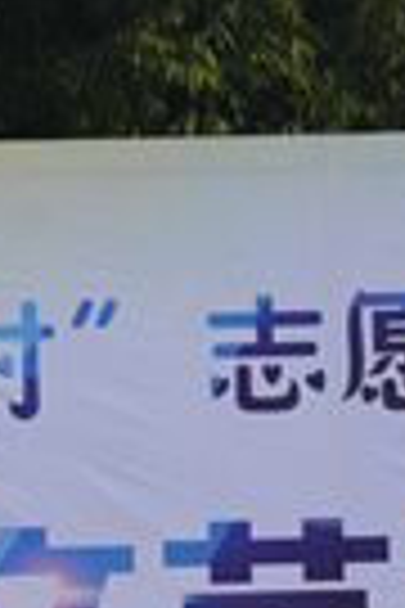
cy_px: 655
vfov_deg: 6.4
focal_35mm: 321
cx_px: 302
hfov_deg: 4.3
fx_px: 5416
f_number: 8
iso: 100
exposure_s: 1/250
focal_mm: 58
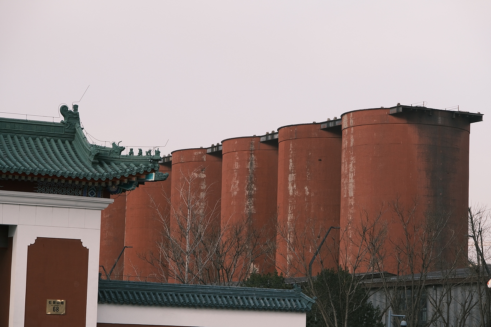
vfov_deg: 11.4
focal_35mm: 120
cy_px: 164
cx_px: 246
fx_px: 1636
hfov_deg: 17.1
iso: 640
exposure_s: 1/900
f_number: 5.6
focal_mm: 80
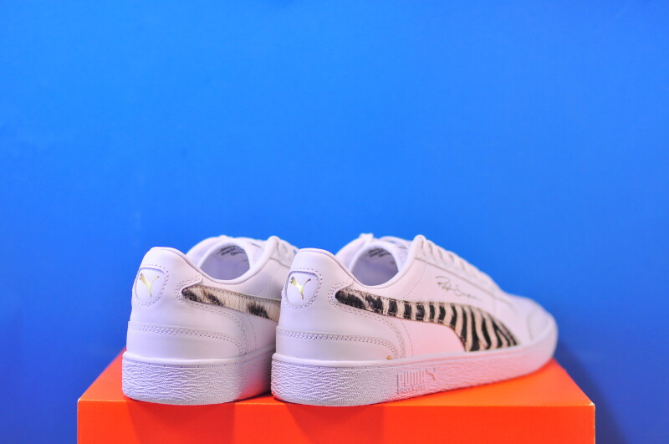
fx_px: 1392
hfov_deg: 27.0
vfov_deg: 18.1
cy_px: 222
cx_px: 334
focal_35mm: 75
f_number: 2.2
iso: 250
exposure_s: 1/320
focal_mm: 50
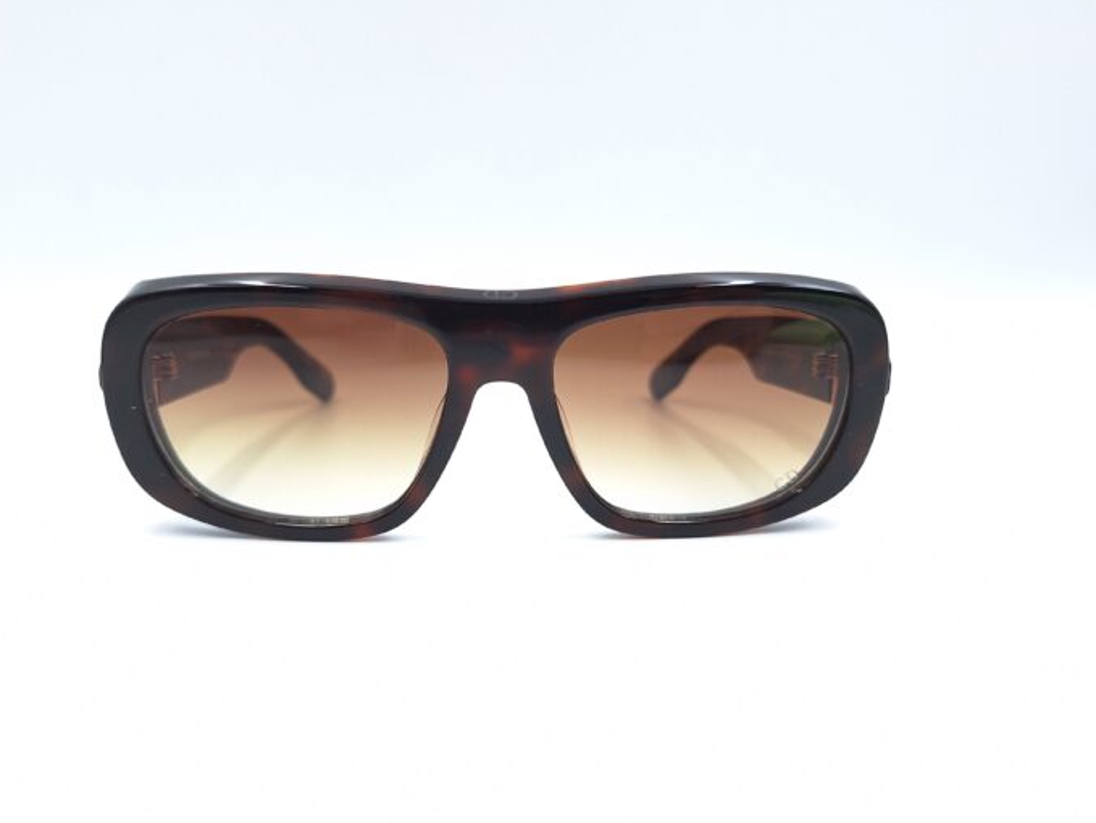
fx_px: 824
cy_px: 458
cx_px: 505
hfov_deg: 67.2
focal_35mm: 26
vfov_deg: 53.0
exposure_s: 1/100
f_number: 1.8
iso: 64
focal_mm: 5.54
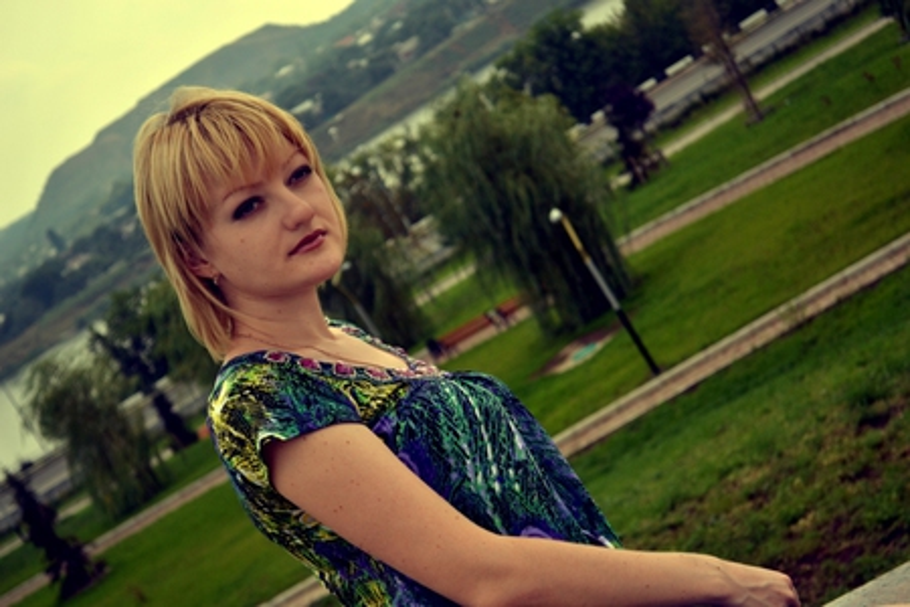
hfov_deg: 27.0
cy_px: 304
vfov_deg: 18.2
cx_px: 455
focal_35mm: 75
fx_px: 1896
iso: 100
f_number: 6.3
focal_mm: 50
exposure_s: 1/640
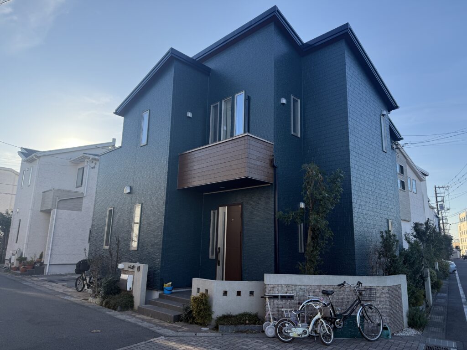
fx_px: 324
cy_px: 175
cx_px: 234
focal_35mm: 24
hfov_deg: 71.6
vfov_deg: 56.8
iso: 100
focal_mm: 6.76
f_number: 1.78
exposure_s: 1/2053
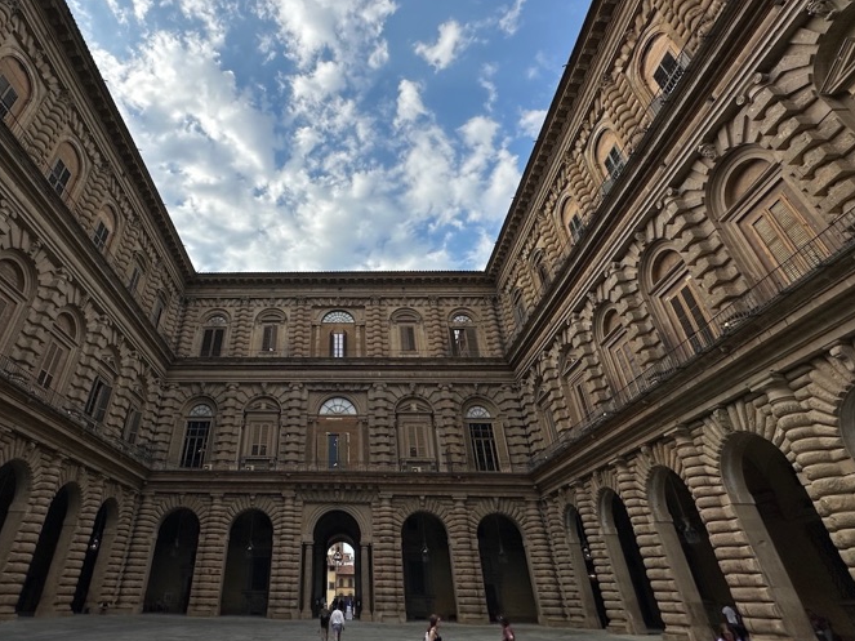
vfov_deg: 68.2
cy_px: 269
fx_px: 469
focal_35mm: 19
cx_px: 326
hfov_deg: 83.2
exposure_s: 1/2882
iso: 50
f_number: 2.2
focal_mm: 2.22
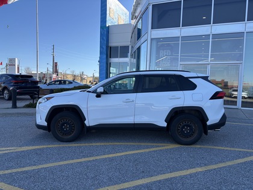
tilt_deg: -3.4
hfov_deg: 67.3
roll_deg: -2.0
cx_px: 126
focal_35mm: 26
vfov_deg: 53.1
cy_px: 95
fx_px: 190
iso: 50
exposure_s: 1/1543
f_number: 1.6
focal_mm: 5.96
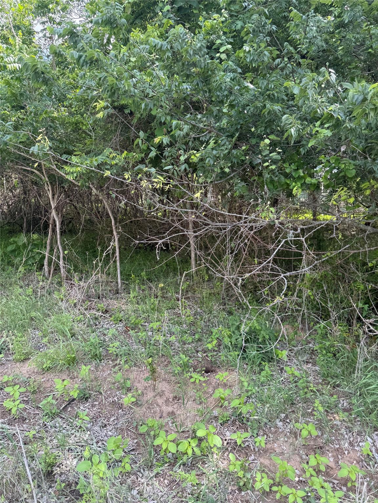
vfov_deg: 71.6
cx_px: 189
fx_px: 349
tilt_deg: -2.3
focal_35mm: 24
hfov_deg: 56.8
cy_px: 252
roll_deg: -3.8
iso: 80
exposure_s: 1/438
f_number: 1.78
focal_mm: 6.76
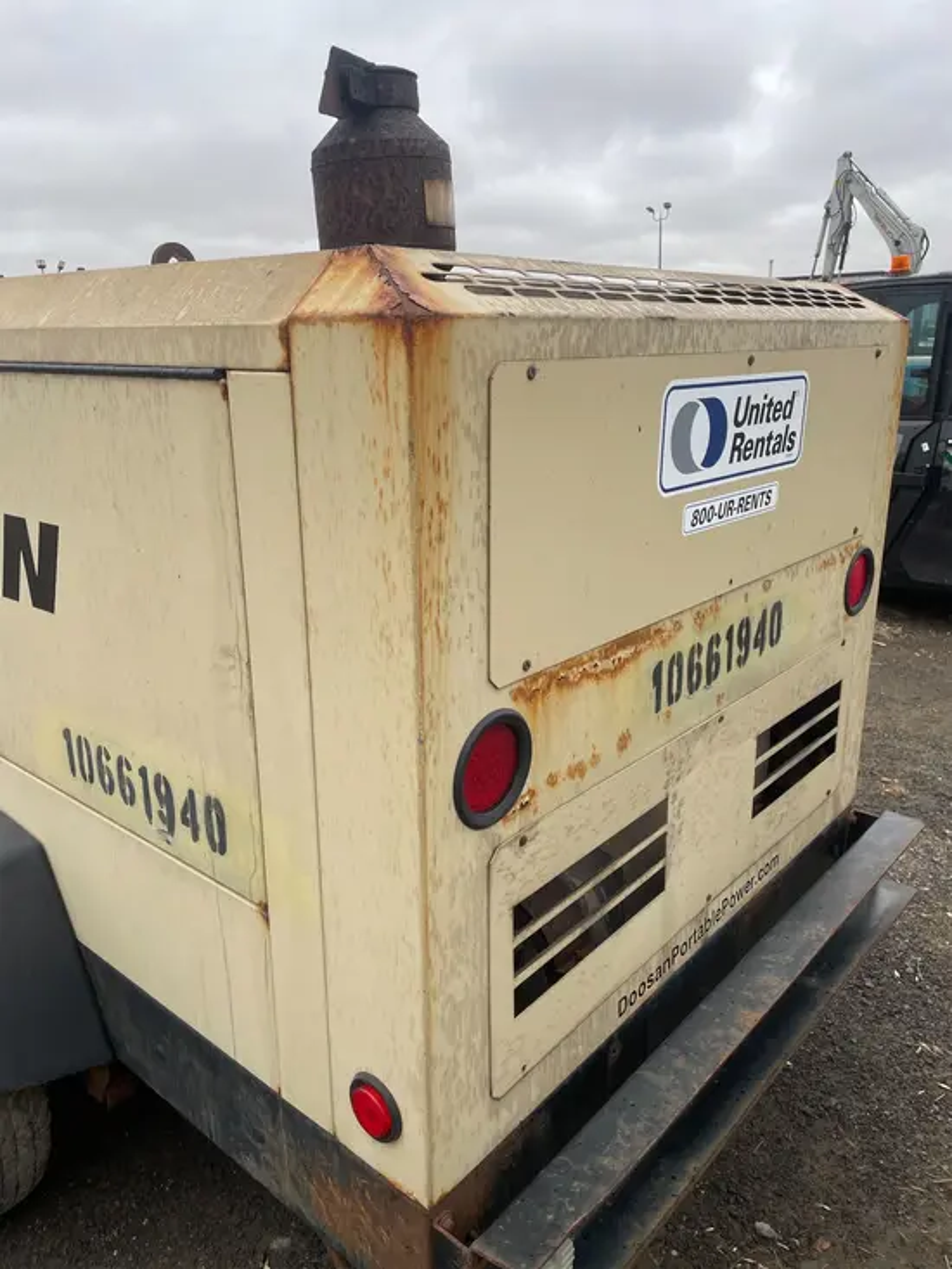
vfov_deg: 67.3
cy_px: 634
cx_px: 476
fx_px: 953
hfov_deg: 53.1
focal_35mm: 26
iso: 32
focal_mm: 4.2
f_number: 1.6
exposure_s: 1/378
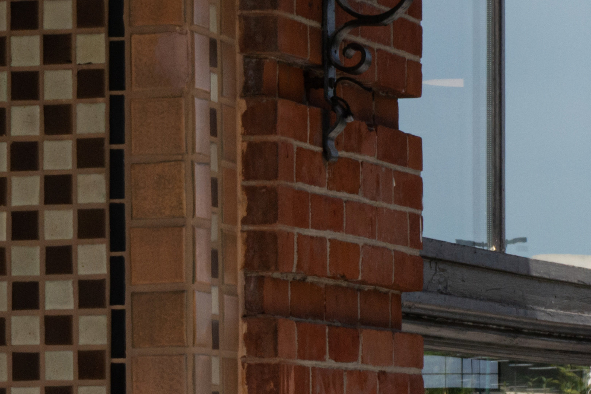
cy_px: 497
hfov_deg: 6.5
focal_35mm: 318
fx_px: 5222
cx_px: 50
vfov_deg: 4.3
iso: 640
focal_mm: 70
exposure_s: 1/250
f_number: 22
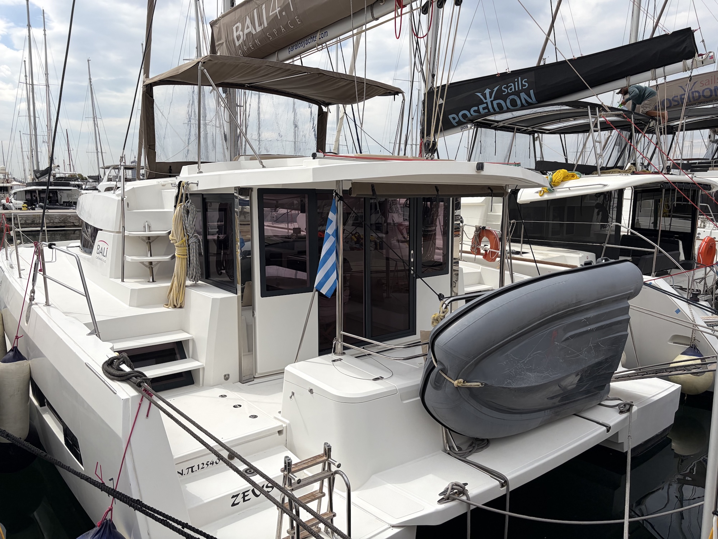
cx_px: 359
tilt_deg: -5.3
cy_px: 270
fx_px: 539
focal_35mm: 26
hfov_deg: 67.3
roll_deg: -0.6
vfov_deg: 53.1
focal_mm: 5.96
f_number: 1.6
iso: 50
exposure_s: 1/6993
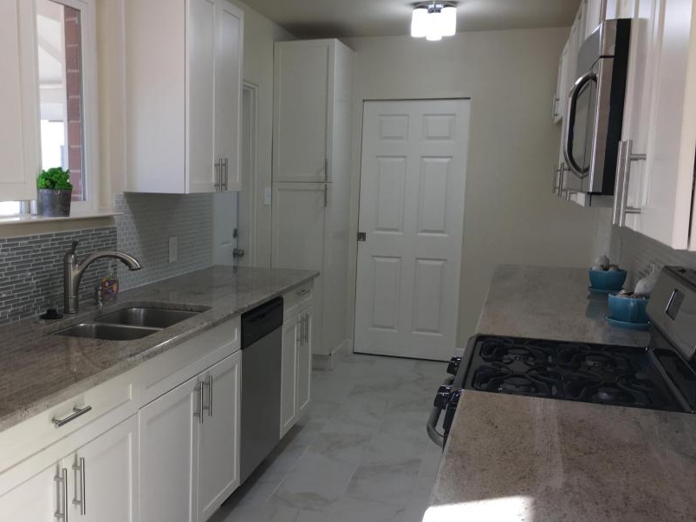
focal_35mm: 37
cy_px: 291
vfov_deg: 38.6
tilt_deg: -7.2
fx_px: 744
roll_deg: -1.8
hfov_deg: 49.7
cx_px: 266
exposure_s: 1/60
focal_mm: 4.15
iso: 25
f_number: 2.2
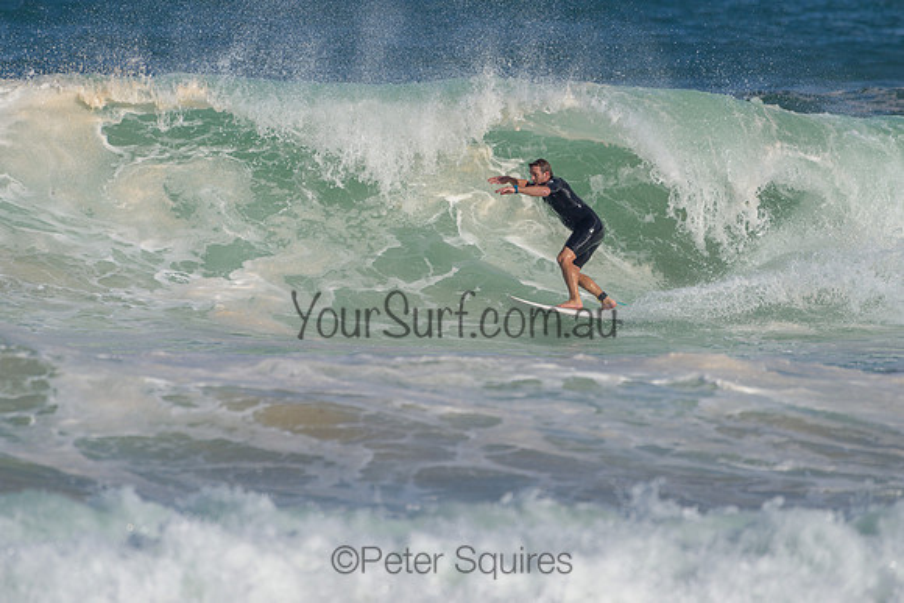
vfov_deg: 2.2
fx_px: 15385
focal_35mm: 613
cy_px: 238
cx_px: 495
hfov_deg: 3.4
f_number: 5.6
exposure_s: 1/2000
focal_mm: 500
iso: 125
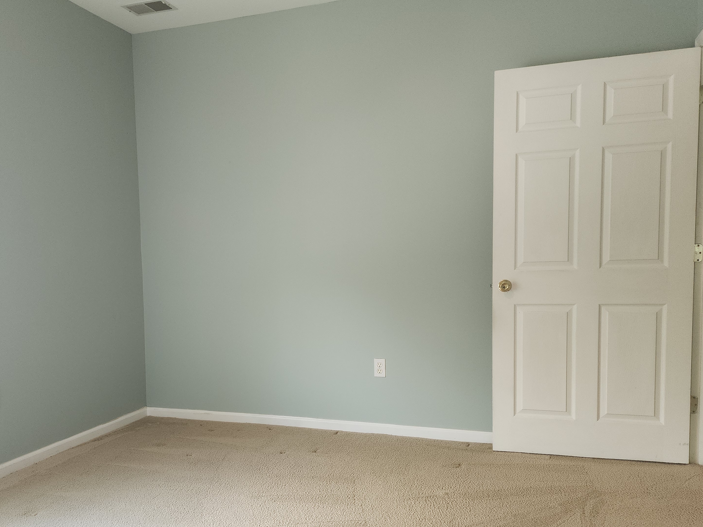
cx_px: 268
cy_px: 316
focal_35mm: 32
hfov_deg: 56.2
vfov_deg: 43.9
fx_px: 650
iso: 200
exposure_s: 1/120
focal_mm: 6.4
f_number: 1.8
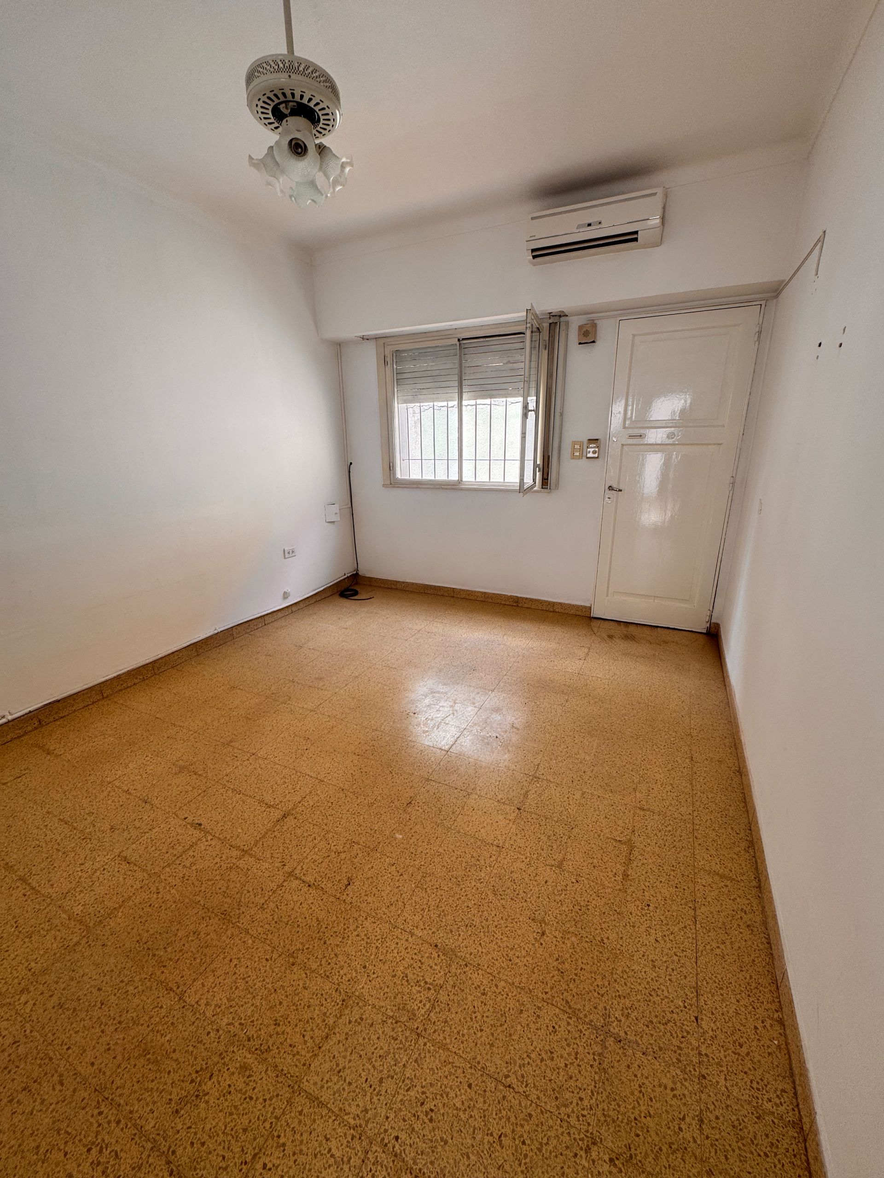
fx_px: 477
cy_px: 589
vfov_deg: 102.1
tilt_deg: -18.6
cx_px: 442
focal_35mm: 14
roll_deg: +1.2
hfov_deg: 85.7
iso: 50
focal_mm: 2.22
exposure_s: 1/99
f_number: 2.2
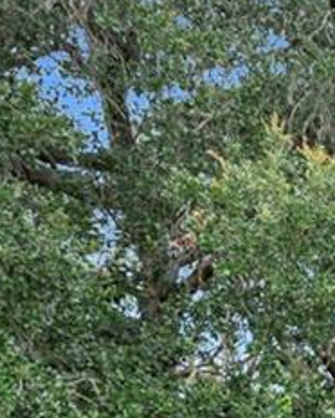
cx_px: 672
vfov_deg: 14.6
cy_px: 602
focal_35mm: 124
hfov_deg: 11.3
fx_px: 1535
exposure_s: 1/100
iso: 100
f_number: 4.5
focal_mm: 20
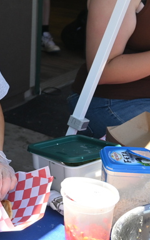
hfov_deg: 12.9
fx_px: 640
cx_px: -49
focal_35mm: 98
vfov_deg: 21.1
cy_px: 90
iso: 200
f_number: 5
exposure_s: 1/250
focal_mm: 24
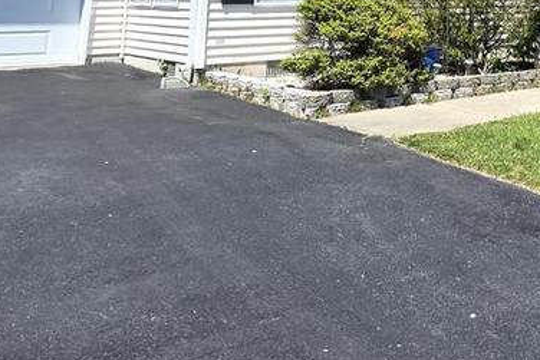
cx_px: 498
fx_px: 690
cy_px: -105
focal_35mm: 46
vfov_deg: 25.3
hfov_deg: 39.3
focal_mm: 2.2
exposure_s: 1/2000
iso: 50
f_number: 1.9
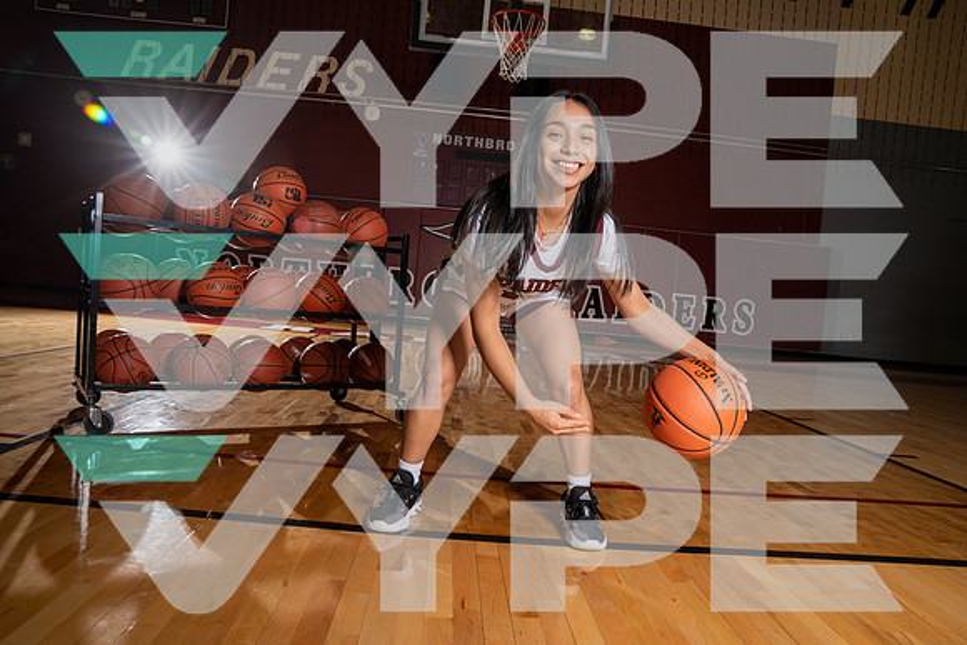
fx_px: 645
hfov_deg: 73.7
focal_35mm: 24
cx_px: 484
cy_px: 322
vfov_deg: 53.2
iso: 500
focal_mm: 24
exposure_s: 1/250
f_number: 8
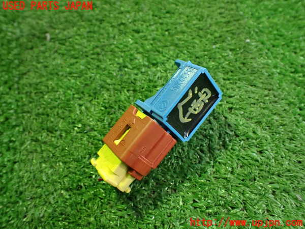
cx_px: 152
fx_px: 264
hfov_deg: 60.0
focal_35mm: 30
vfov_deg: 46.8
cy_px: 114
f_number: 2.3
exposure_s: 1/50
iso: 800
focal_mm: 5.4
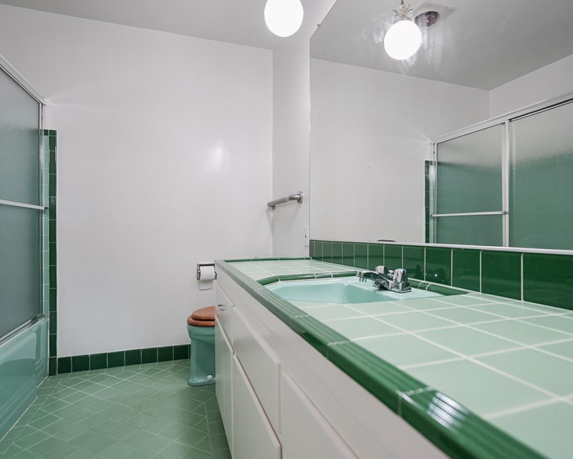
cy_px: 233
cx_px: 292
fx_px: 339
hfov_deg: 80.4
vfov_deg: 68.1
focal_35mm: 20
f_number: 4
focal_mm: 16
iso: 250
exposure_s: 1/30
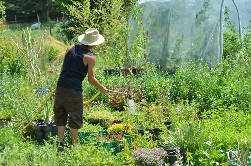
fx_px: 522
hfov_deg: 27.0
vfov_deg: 18.1
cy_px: 83
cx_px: 126
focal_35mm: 75
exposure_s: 1/1000
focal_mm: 50
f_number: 3.5
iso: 100
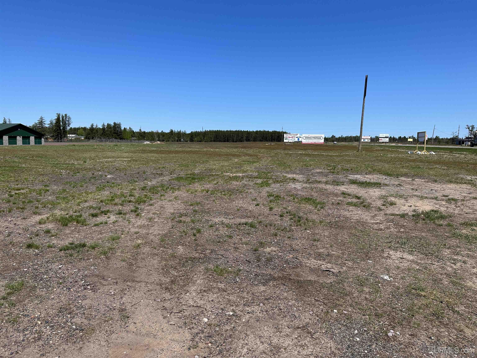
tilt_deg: -6.7
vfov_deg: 56.8
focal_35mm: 24
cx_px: 238
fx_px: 331
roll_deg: -0.7
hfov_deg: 71.6
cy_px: 179
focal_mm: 6.86
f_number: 1.78
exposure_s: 1/6211
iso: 80
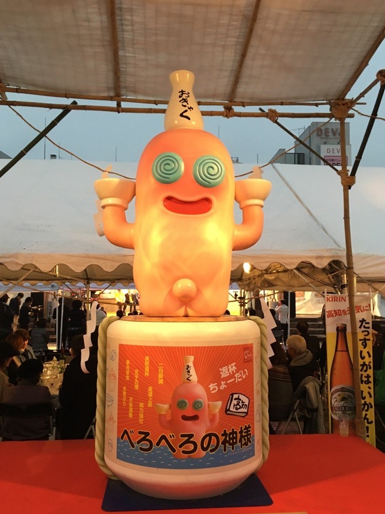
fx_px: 460
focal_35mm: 31
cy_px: 260
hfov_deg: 45.4
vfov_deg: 58.4
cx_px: 191
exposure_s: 1/30
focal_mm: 4.15
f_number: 2.2
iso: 125
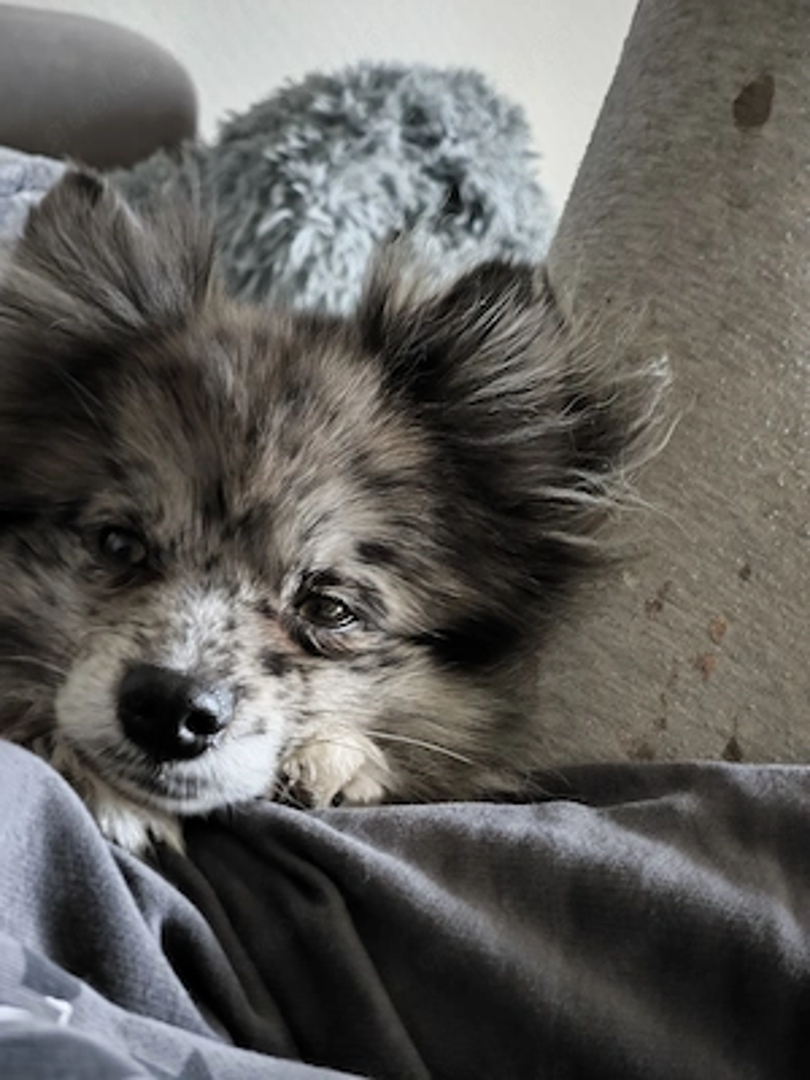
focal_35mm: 50
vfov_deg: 38.2
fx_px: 1560
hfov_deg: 29.1
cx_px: 405
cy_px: 540
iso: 1250
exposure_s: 1/33.3
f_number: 1.9
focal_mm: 7.1
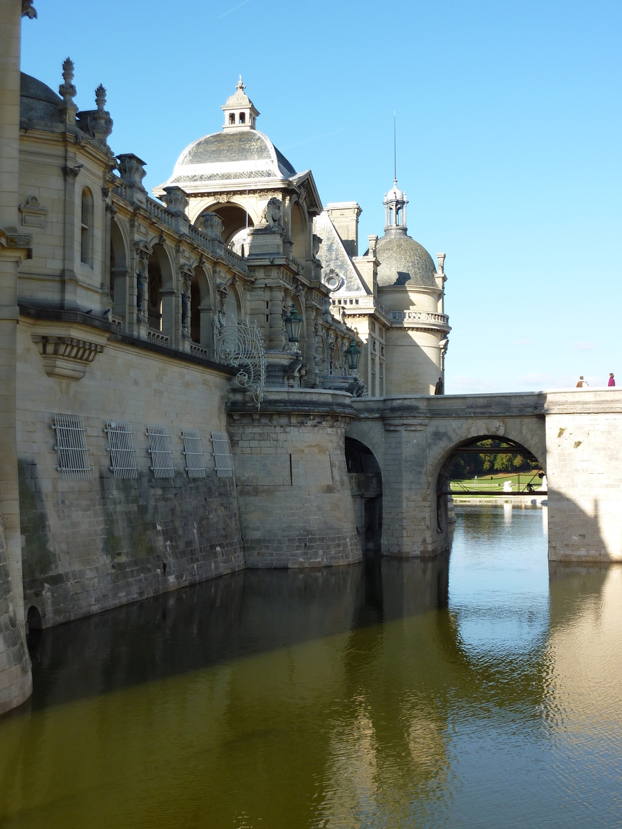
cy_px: 414
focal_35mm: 45
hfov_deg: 32.2
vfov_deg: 42.1
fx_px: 1078
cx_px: 311
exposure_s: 1/320
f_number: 4
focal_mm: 7.3
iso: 80
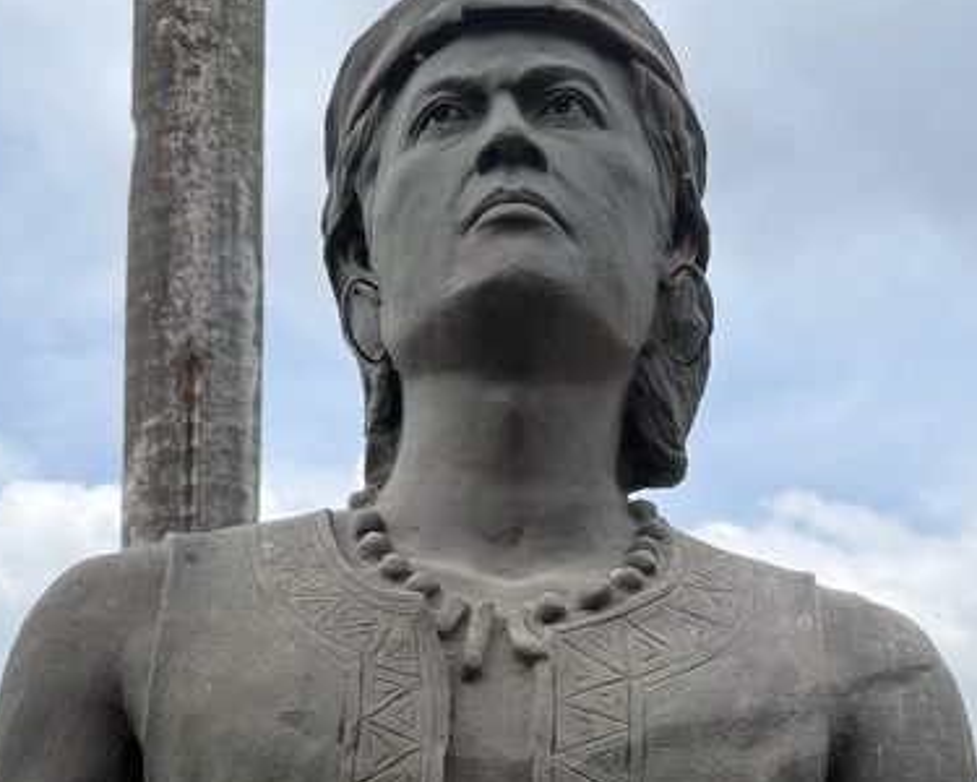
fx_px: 1446
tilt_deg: +12.9
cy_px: 652
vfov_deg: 29.4
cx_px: 409
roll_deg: +0.6
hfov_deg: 37.2
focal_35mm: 50
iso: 100
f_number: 1.78
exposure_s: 1/1553
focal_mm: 6.76
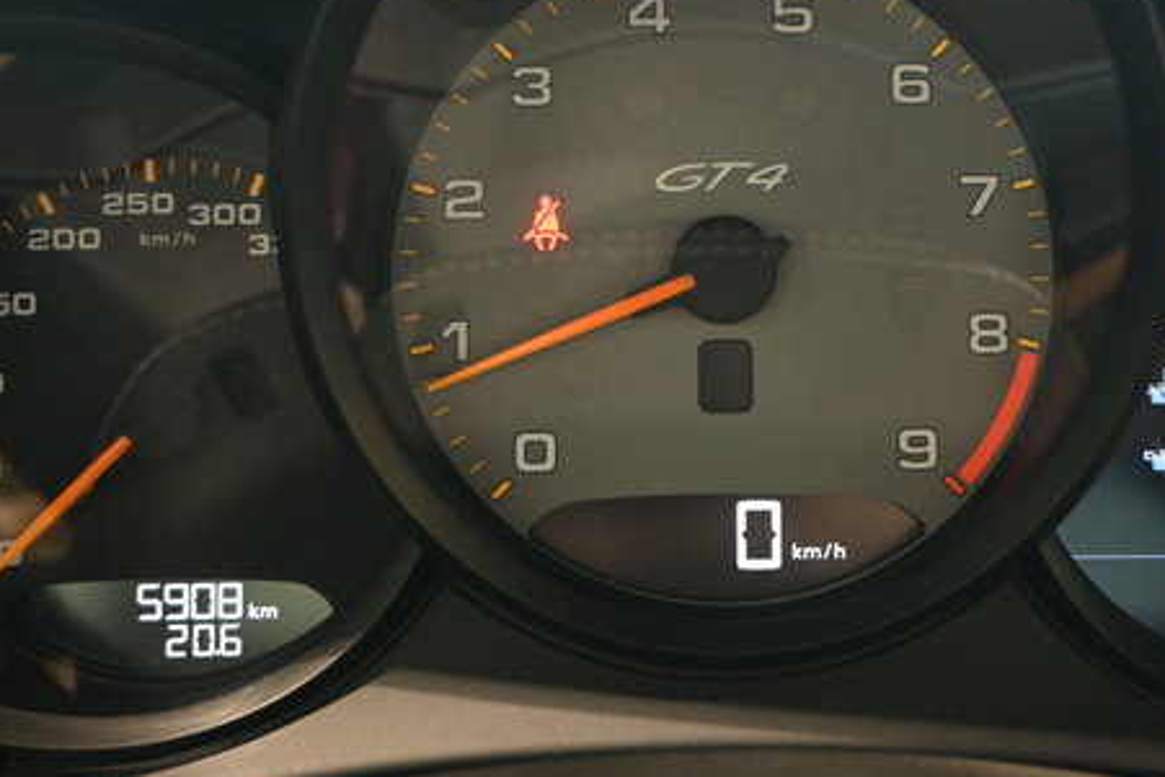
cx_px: 696
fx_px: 1651
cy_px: 312
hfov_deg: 38.7
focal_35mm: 51
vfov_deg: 26.5
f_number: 3.8
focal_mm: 20
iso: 1250
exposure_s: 1/30
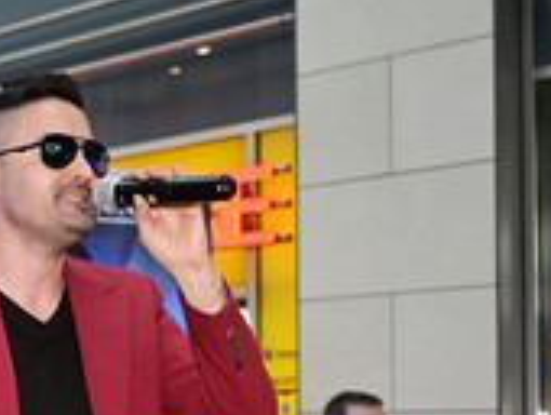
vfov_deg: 17.7
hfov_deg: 23.5
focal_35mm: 80
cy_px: 473
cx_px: 24
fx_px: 1280
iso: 800
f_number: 2.8
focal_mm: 31.5
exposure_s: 1/200
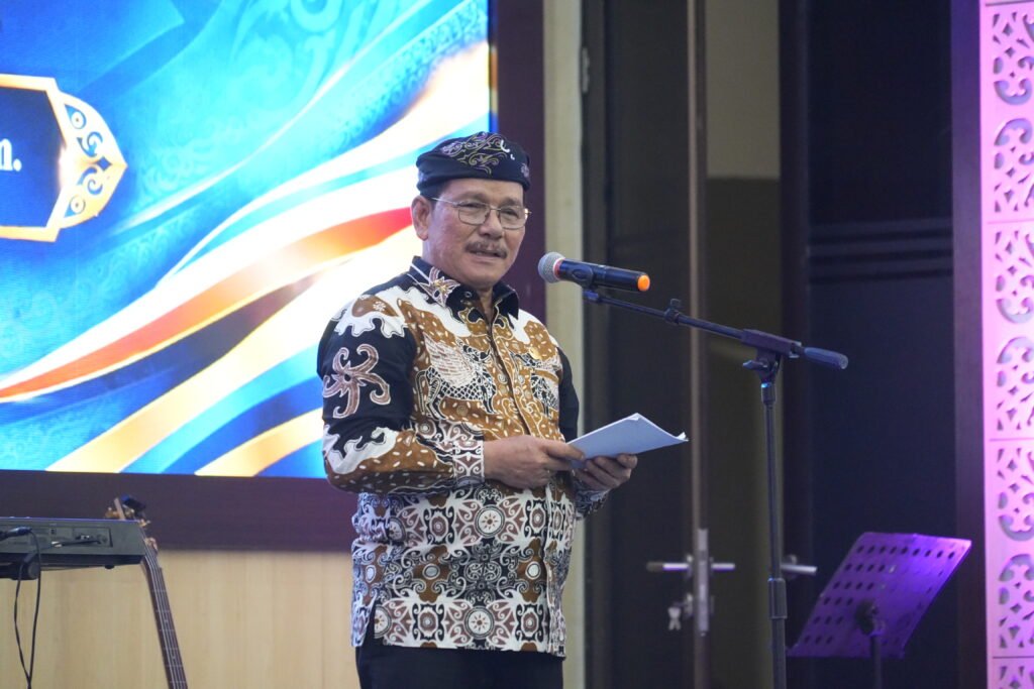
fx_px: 6894
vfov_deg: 5.7
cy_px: 344
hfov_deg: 8.6
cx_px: 517
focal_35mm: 240
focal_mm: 240
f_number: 6.3
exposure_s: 1/100
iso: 10000
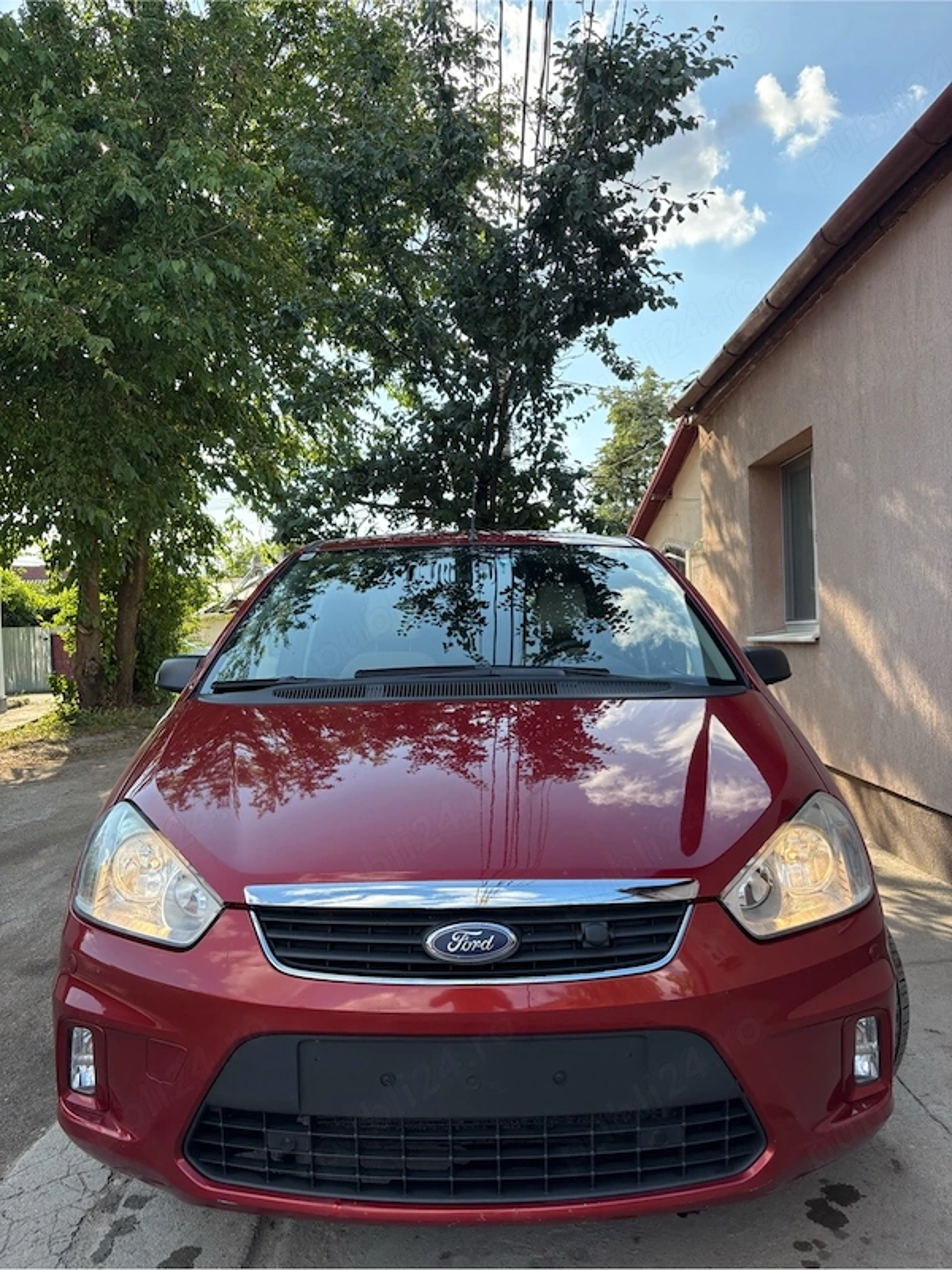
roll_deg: +1.7
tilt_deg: -0.9
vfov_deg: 67.3
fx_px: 953
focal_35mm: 26
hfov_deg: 53.1
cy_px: 635
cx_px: 476
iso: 64
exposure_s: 1/1032
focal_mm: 5.96
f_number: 1.6
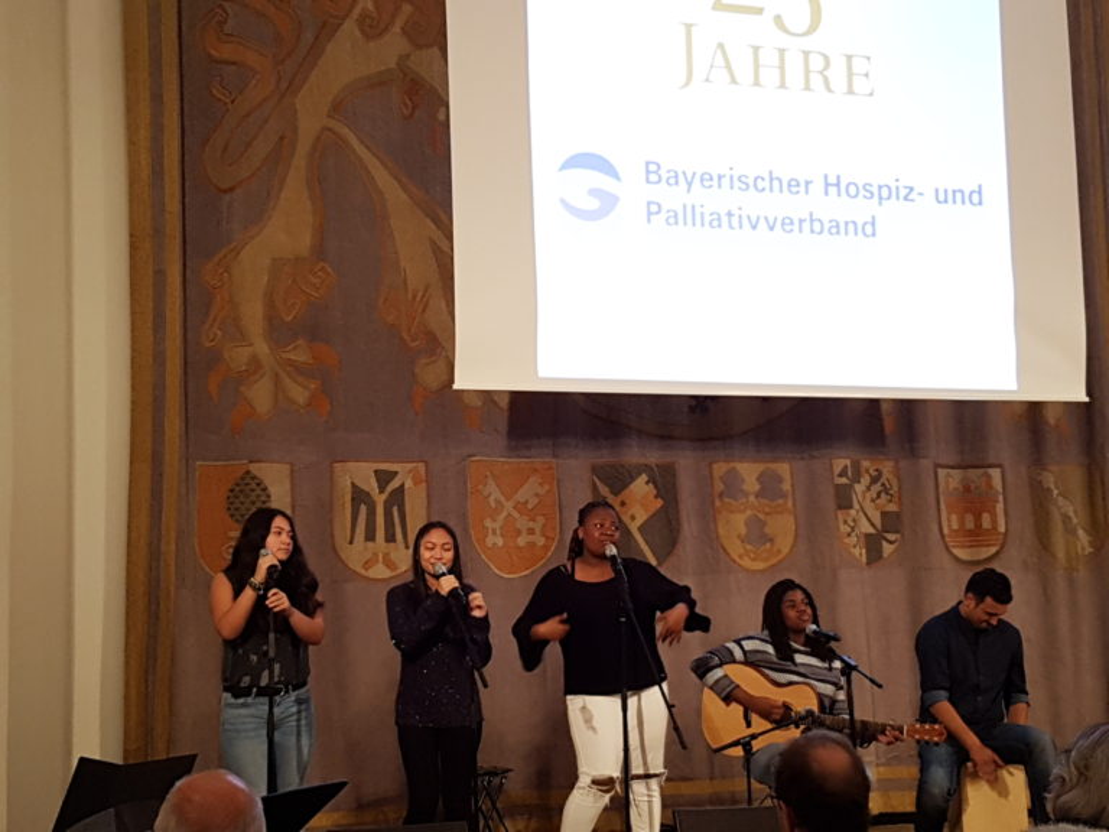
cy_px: 416
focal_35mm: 26
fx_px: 833
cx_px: 554
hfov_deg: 67.3
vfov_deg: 53.1
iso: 160
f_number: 1.7
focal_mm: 4.2
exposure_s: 1/50
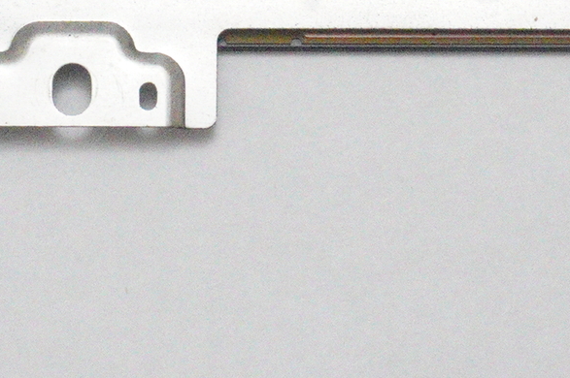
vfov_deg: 7.4
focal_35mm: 179
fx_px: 2831
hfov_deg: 11.4
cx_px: 93
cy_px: -373
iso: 12800
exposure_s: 1/200
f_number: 5.6
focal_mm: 28
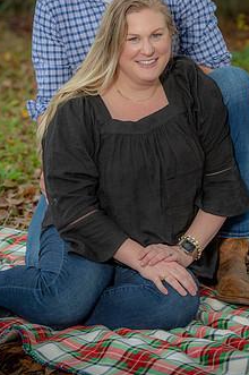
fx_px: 1726
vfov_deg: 12.4
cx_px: 156
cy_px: 126
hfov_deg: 8.3
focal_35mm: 166
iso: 160
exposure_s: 1/200
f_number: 5
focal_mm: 122
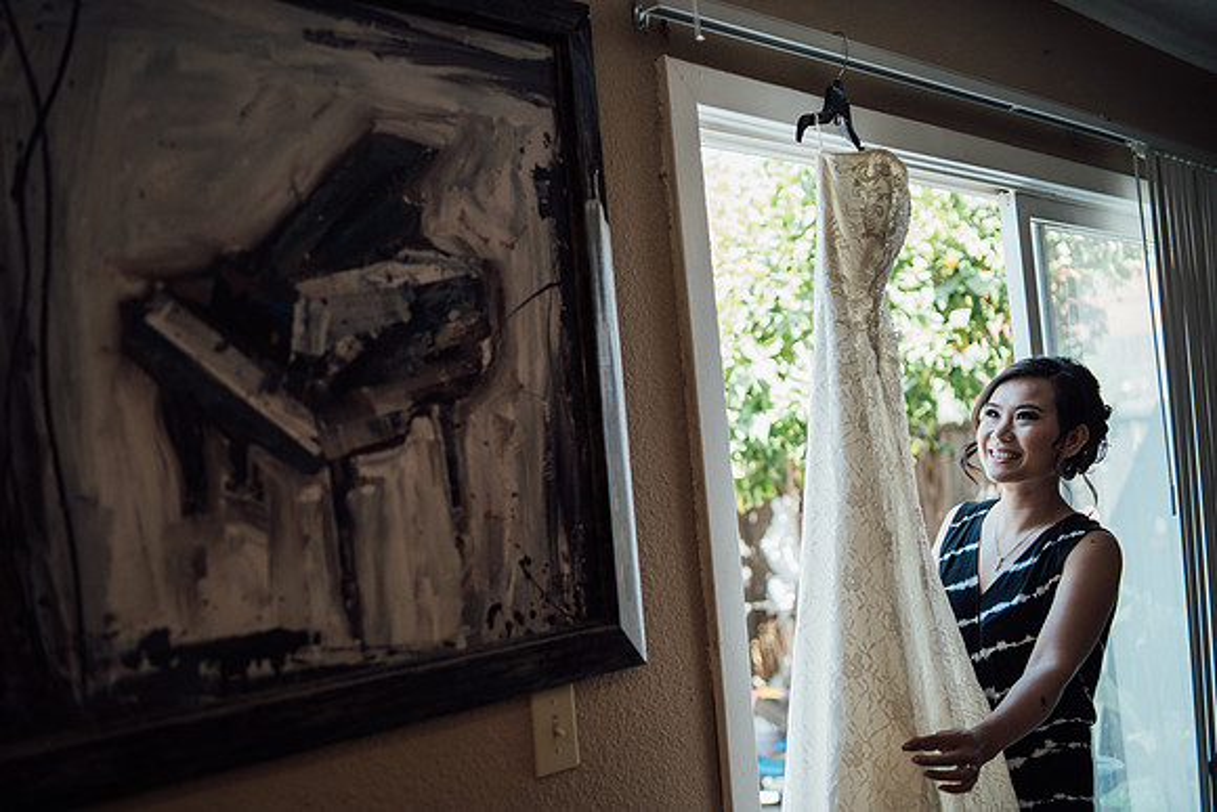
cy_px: 406
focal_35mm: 35
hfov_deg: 54.4
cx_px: 608
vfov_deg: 37.9
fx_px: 1183
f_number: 1.8
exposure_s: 1/640
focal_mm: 35
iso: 320
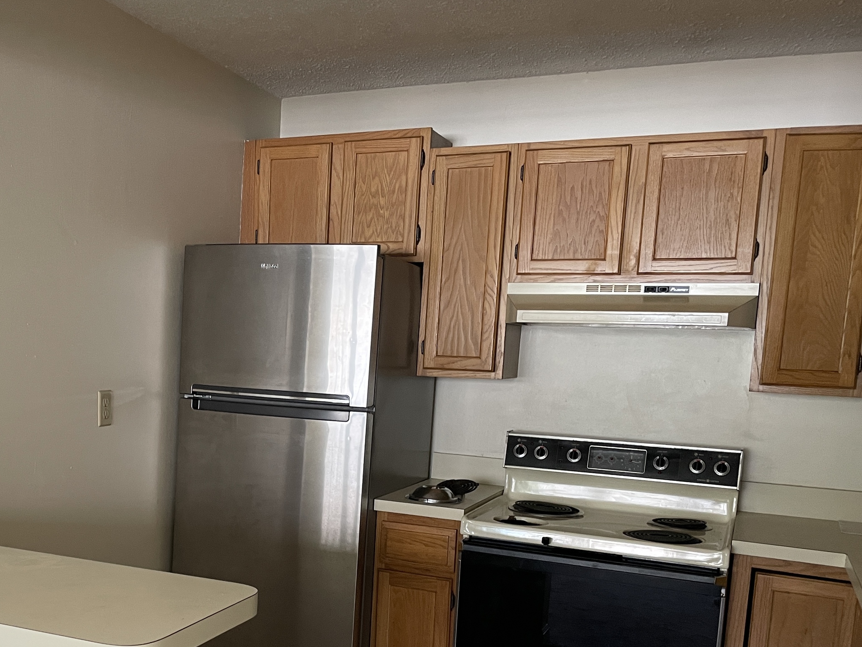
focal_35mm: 39
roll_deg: -2.5
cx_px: 277
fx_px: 971
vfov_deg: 36.0
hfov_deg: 47.0
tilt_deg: -7.0
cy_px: 482
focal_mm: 4.2
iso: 160
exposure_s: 1/60
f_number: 1.6
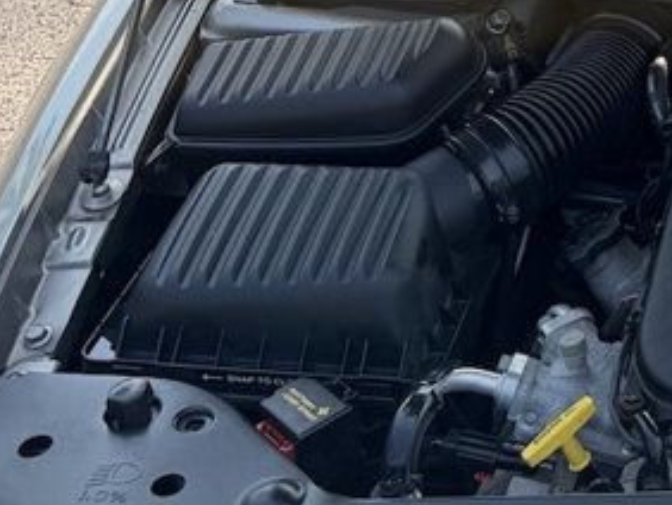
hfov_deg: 19.2
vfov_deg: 15.3
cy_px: -329
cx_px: 1060
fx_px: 1690
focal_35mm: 87
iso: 100
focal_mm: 6.76
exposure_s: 1/1250
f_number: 1.78
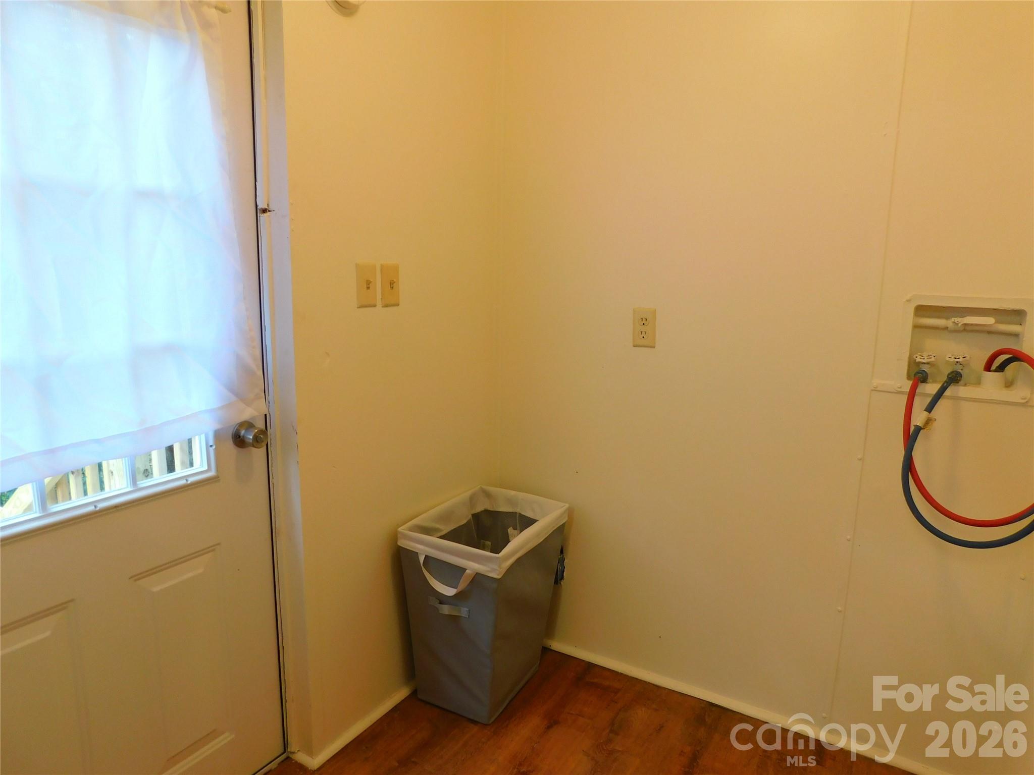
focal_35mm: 23
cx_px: 517
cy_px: 388
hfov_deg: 73.9
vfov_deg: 58.9
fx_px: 687
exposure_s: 1/25
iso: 125
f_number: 3
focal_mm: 4
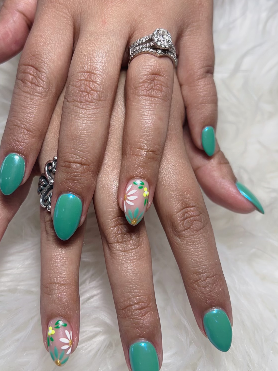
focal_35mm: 35
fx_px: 375
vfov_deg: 52.5
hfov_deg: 40.6
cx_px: 115
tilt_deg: -54.2
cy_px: 164
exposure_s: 1/345
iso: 50
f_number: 1.5
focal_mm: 5.7
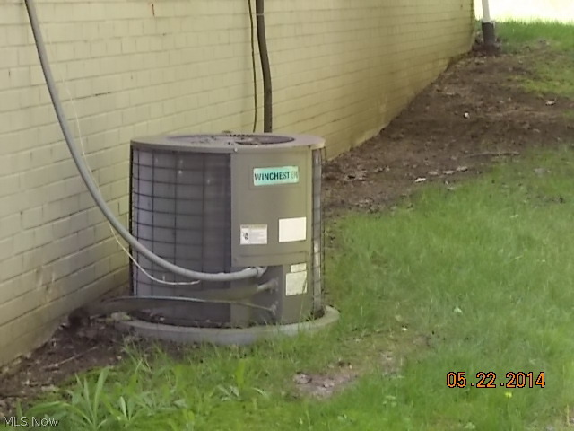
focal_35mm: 130
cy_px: 216
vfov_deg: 11.4
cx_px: 287
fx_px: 2156
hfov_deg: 15.2
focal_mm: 23
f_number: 6.5
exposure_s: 1/60
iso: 320
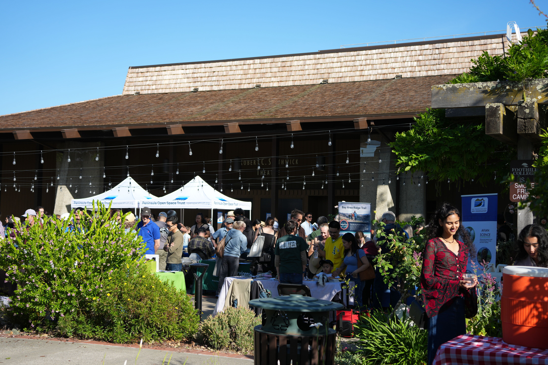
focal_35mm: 50
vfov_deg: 27.0
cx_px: 274
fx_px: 761
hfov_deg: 39.6
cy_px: 182
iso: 200
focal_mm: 50
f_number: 4.5
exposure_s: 1/800
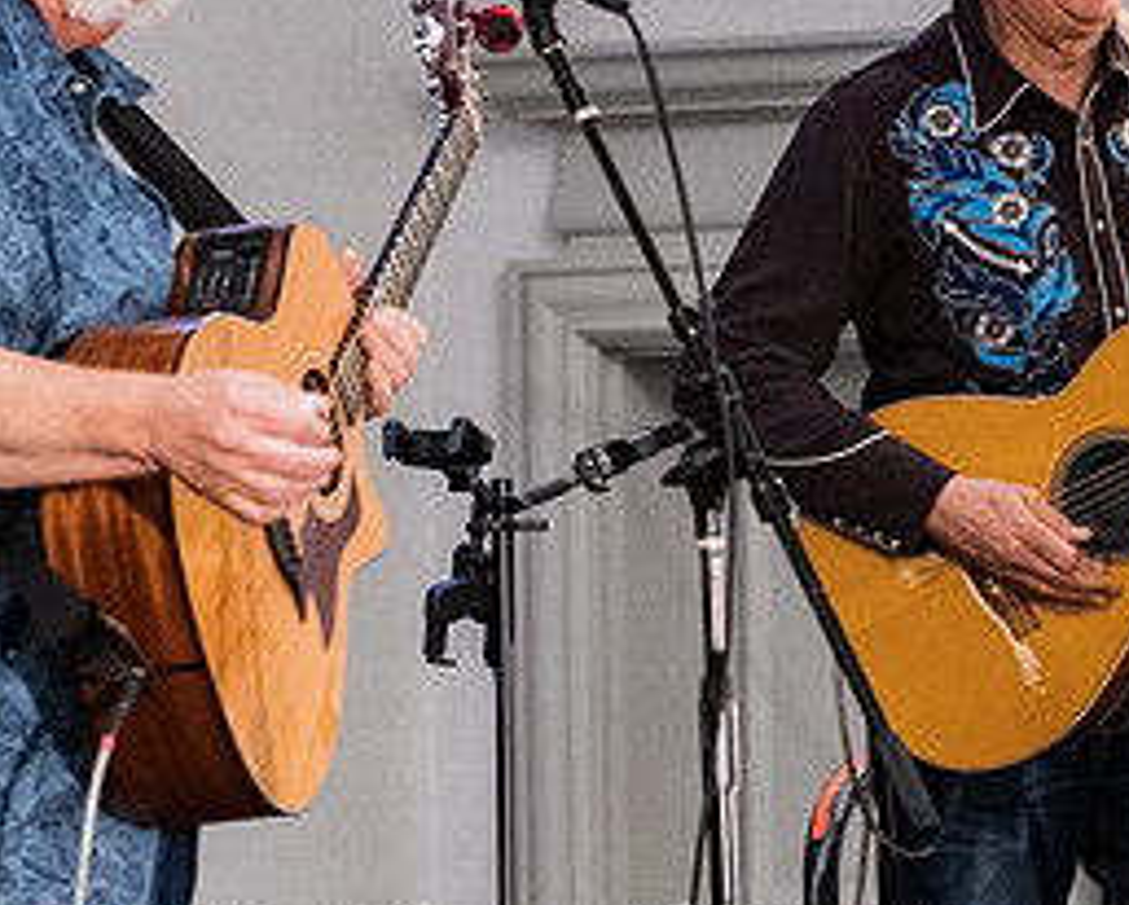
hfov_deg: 5.8
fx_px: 11202
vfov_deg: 4.6
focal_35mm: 335
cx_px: 500
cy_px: 430
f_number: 6.3
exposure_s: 1/250
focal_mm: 130
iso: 12800
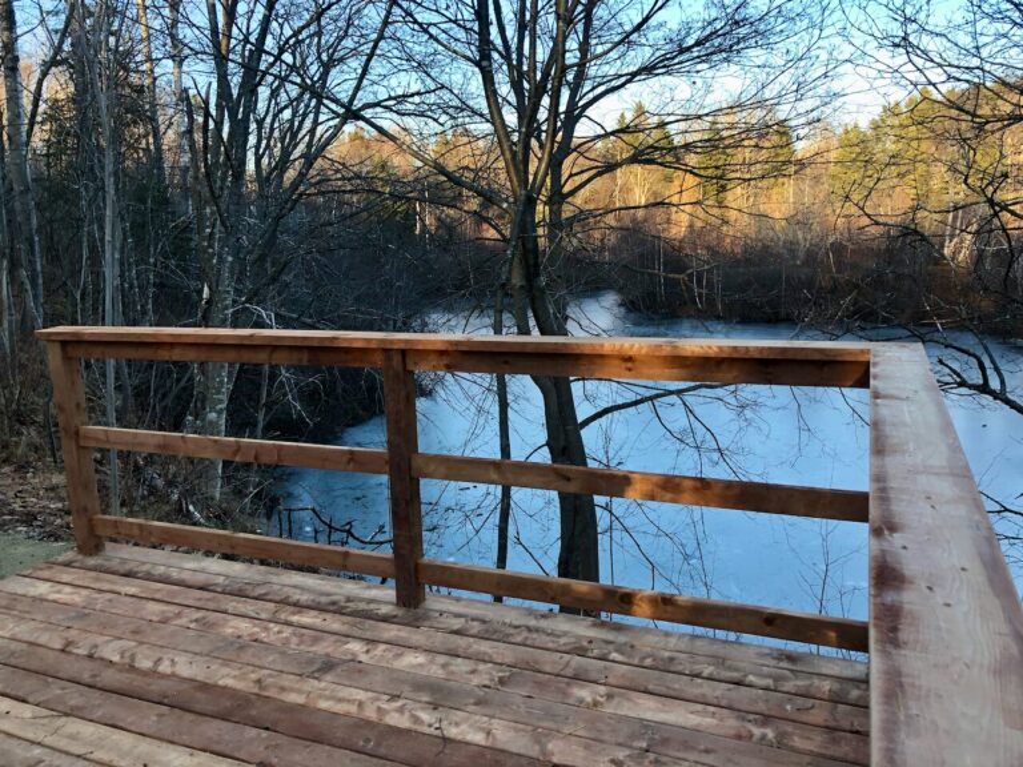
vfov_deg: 49.7
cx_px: 512
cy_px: 384
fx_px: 827
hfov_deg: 63.4
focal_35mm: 28
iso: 25
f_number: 1.8
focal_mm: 4
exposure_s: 1/120
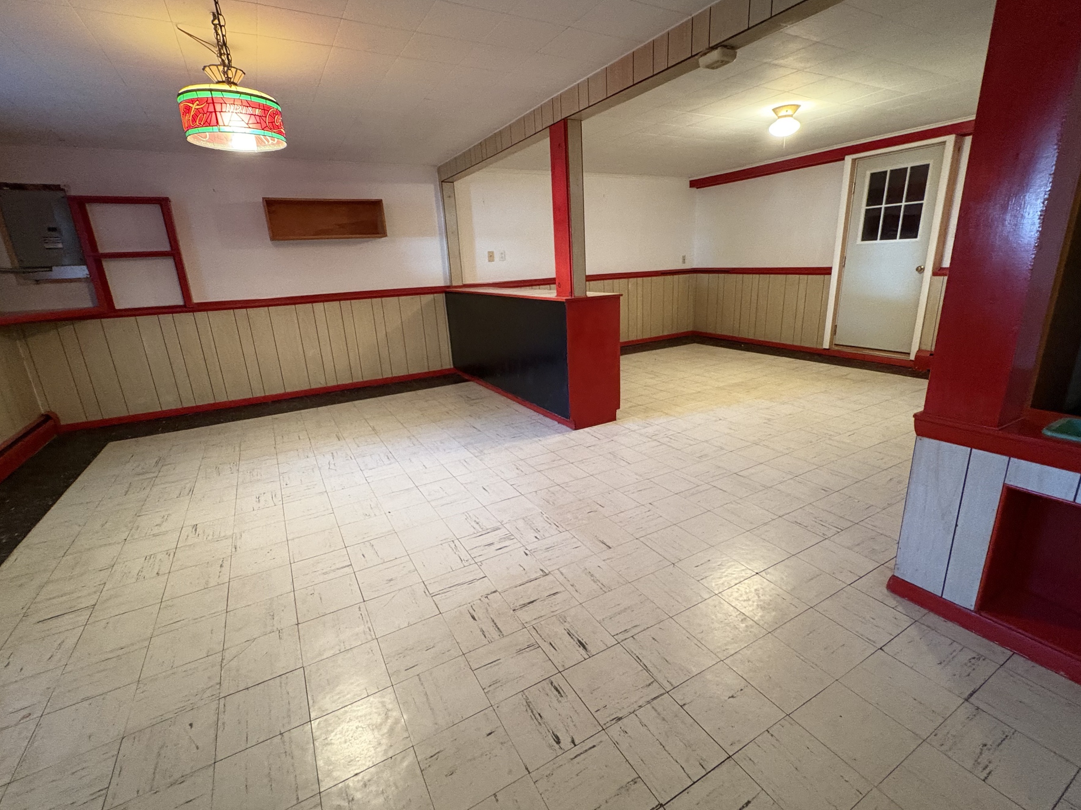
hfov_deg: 94.5
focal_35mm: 16
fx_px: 500
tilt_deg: -16.5
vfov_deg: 78.1
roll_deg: +3.1
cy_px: 405
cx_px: 549
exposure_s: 1/40
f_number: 2.2
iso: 800
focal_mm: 2.22
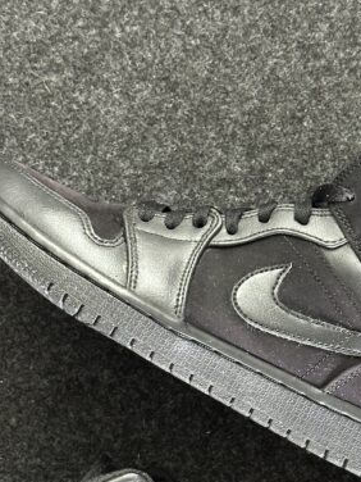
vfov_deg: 18.9
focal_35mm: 102
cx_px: 238
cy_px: 449
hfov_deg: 14.5
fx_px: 1418
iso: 500
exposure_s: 1/25
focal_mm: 6.86
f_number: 1.78
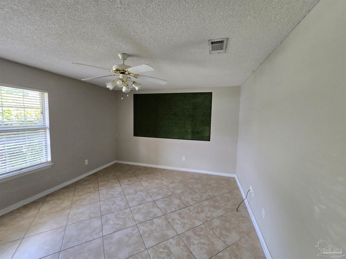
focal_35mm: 13
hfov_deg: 106.2
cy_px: 130
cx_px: 173
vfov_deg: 89.9
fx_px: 130
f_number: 2.2
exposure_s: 1/60
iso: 160
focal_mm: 2.2
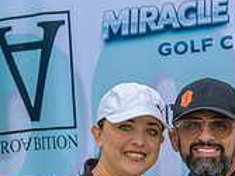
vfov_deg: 9.2
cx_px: 189
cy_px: 232
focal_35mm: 158
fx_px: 1072
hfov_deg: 12.5
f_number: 4
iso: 125
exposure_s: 1/200
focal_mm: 61
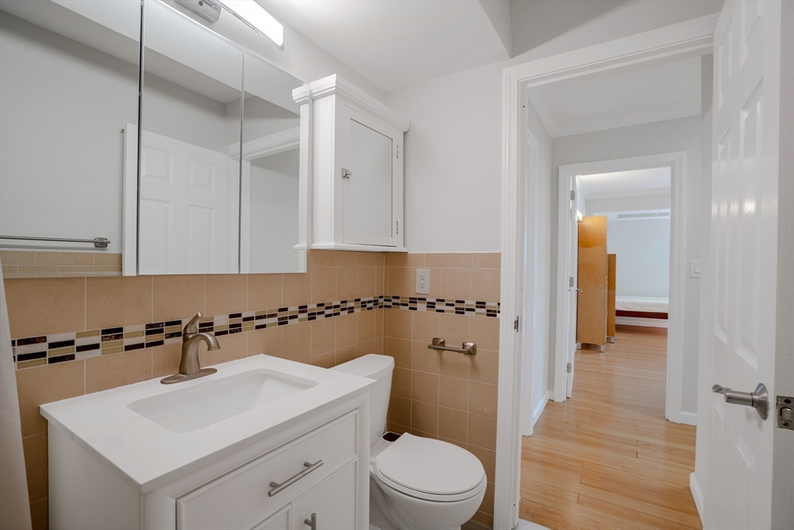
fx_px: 353
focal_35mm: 16
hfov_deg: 96.7
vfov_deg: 73.8
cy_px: 265
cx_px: 397
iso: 250
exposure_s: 1/80
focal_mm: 16
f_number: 7.1
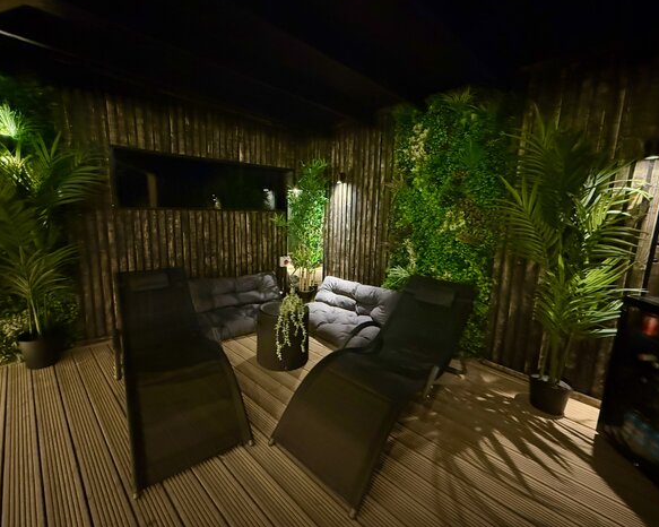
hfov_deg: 96.7
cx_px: 307
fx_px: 292
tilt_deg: -12.0
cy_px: 258
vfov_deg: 84.0
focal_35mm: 15
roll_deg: -0.8
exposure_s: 1/25
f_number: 2.2
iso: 2000
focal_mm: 2.22
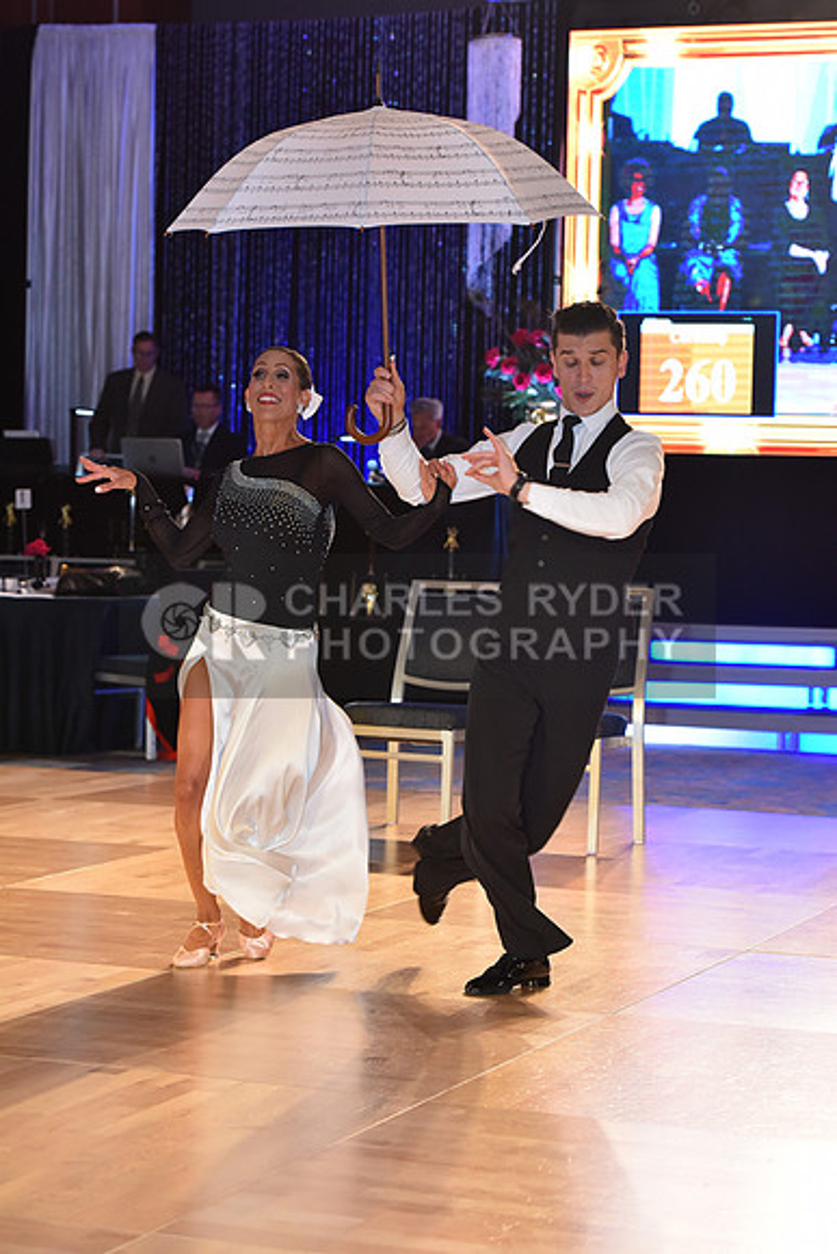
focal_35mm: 85
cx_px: 418
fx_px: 2962
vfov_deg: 23.9
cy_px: 627
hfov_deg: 16.1
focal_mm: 85
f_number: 4.5
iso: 2000
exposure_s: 1/250
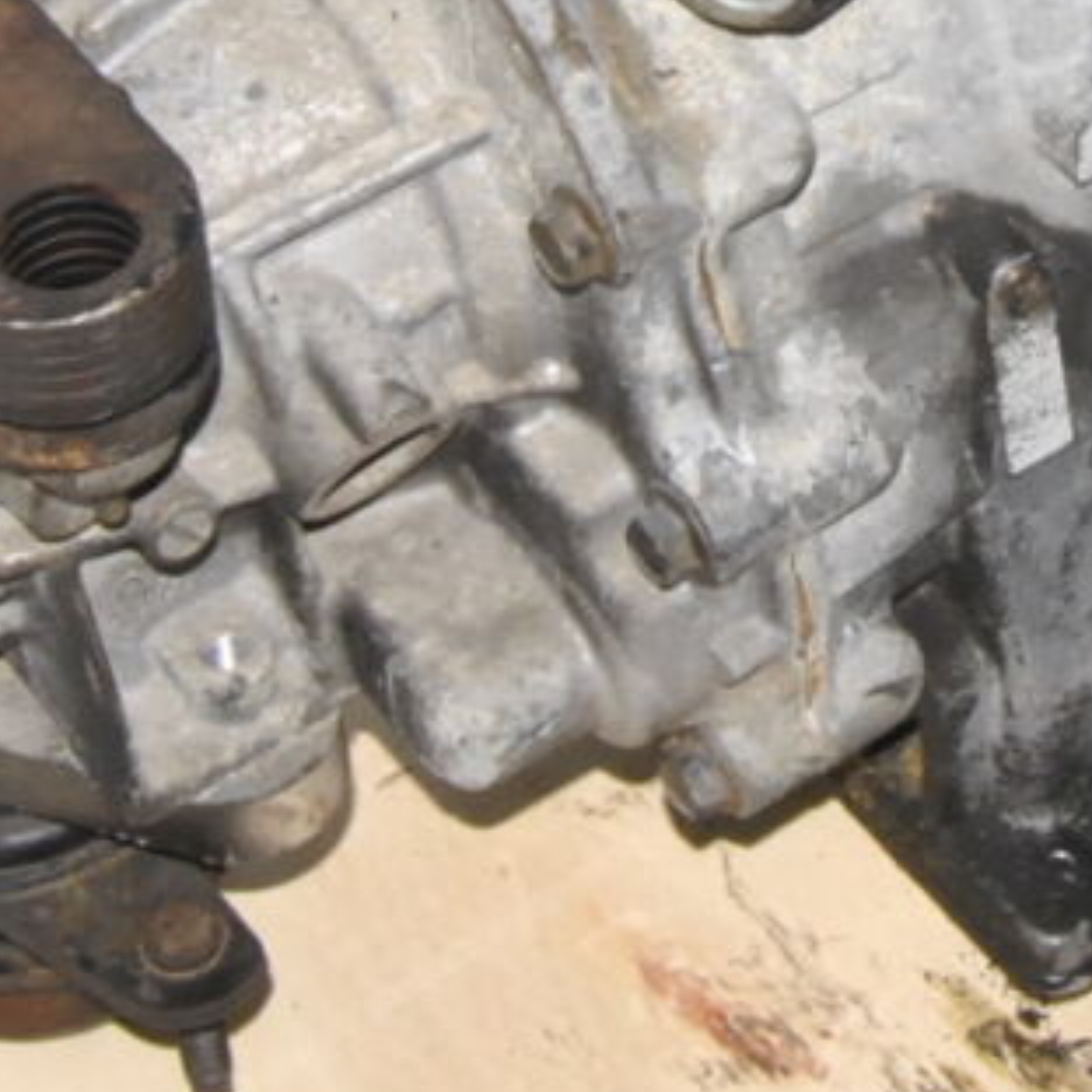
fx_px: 4675
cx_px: 1176
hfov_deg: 13.1
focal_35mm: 131
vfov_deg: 12.8
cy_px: -401
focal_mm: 20
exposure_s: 1/200
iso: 800
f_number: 20
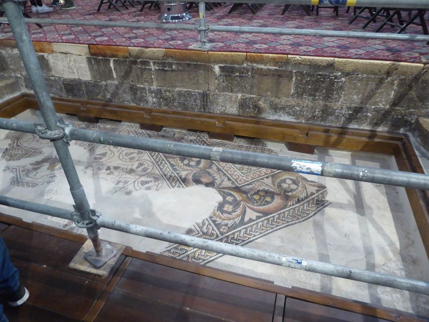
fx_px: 310
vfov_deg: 54.9
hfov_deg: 69.4
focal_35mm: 25
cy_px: 161
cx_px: 214
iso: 400
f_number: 3.3
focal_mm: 4.3
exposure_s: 1/13
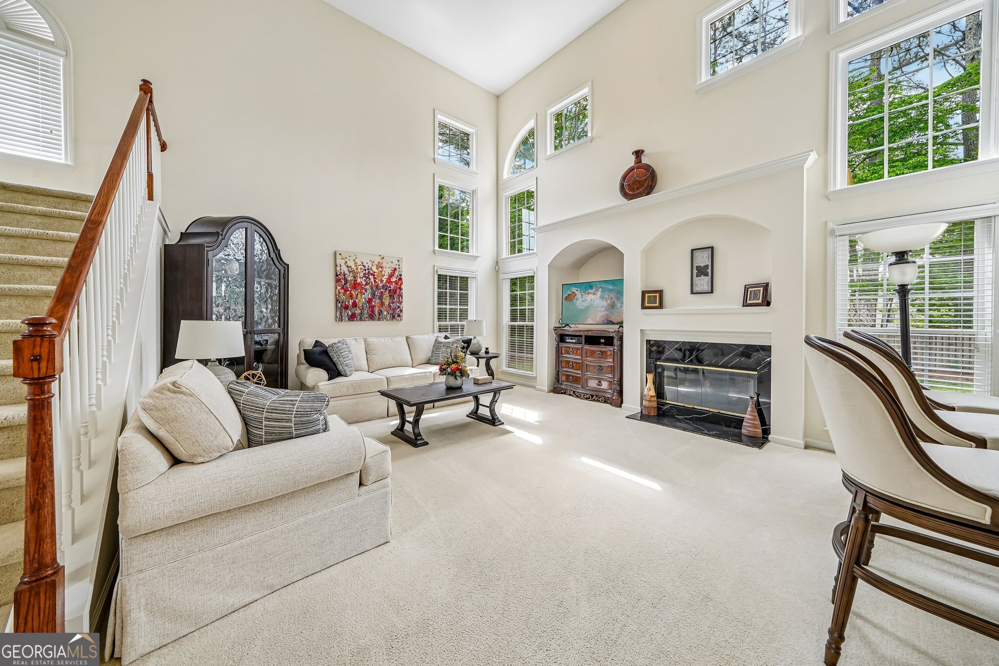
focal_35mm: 12
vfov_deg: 90.0
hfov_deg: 112.6
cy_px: 333
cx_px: 500
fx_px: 333
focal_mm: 12
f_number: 8
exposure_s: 1/30
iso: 320
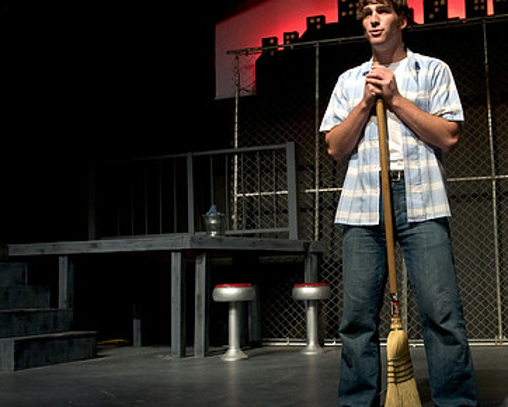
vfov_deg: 33.5
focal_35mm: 45
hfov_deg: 39.6
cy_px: 210
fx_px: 677
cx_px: 400
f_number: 3.2
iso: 3200
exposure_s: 1/100
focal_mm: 20
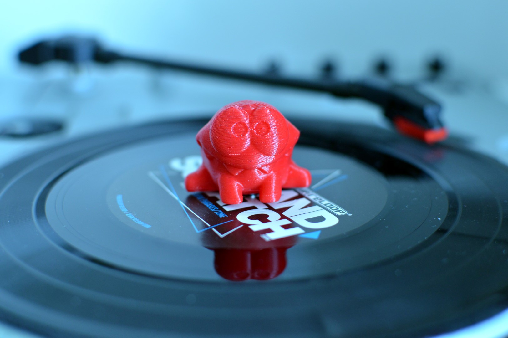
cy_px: 169
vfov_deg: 25.7
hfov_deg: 37.9
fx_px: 740
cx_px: 254
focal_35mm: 52
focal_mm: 35
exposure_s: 1/20
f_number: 2.8
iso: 400
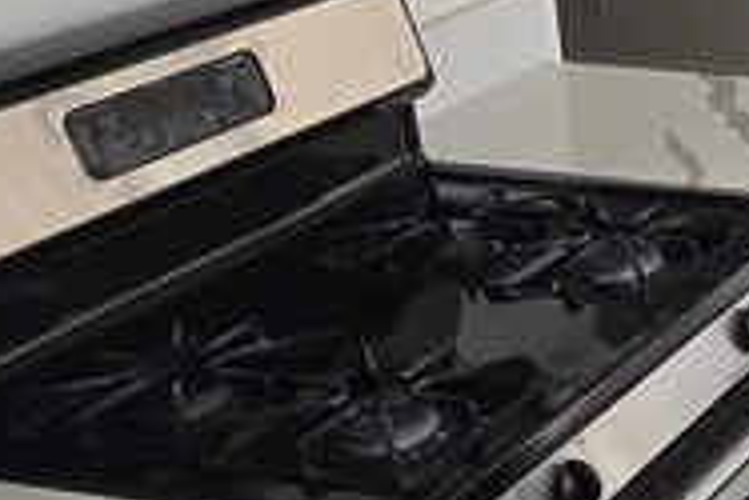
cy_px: 80
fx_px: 1541
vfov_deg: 18.2
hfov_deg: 21.7
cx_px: 1194
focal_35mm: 74
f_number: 2.2
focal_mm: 2.2
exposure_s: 1/120
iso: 100
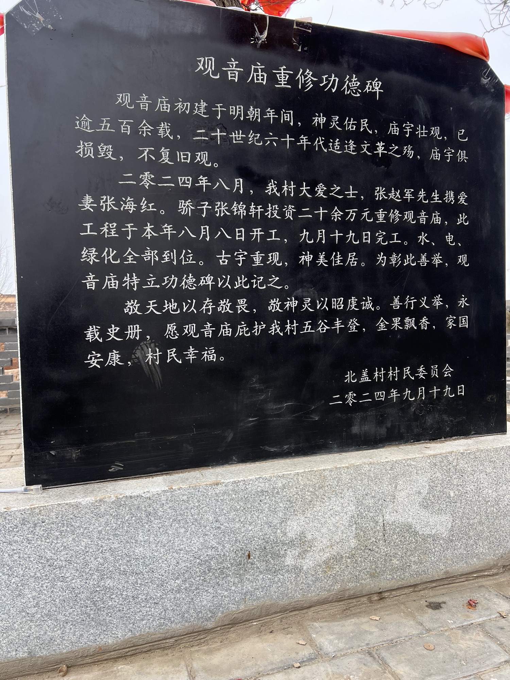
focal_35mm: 26
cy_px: 340
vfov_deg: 67.3
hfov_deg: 53.1
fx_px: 511
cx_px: 255
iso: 50
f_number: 1.5
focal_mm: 5.7
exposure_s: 1/427
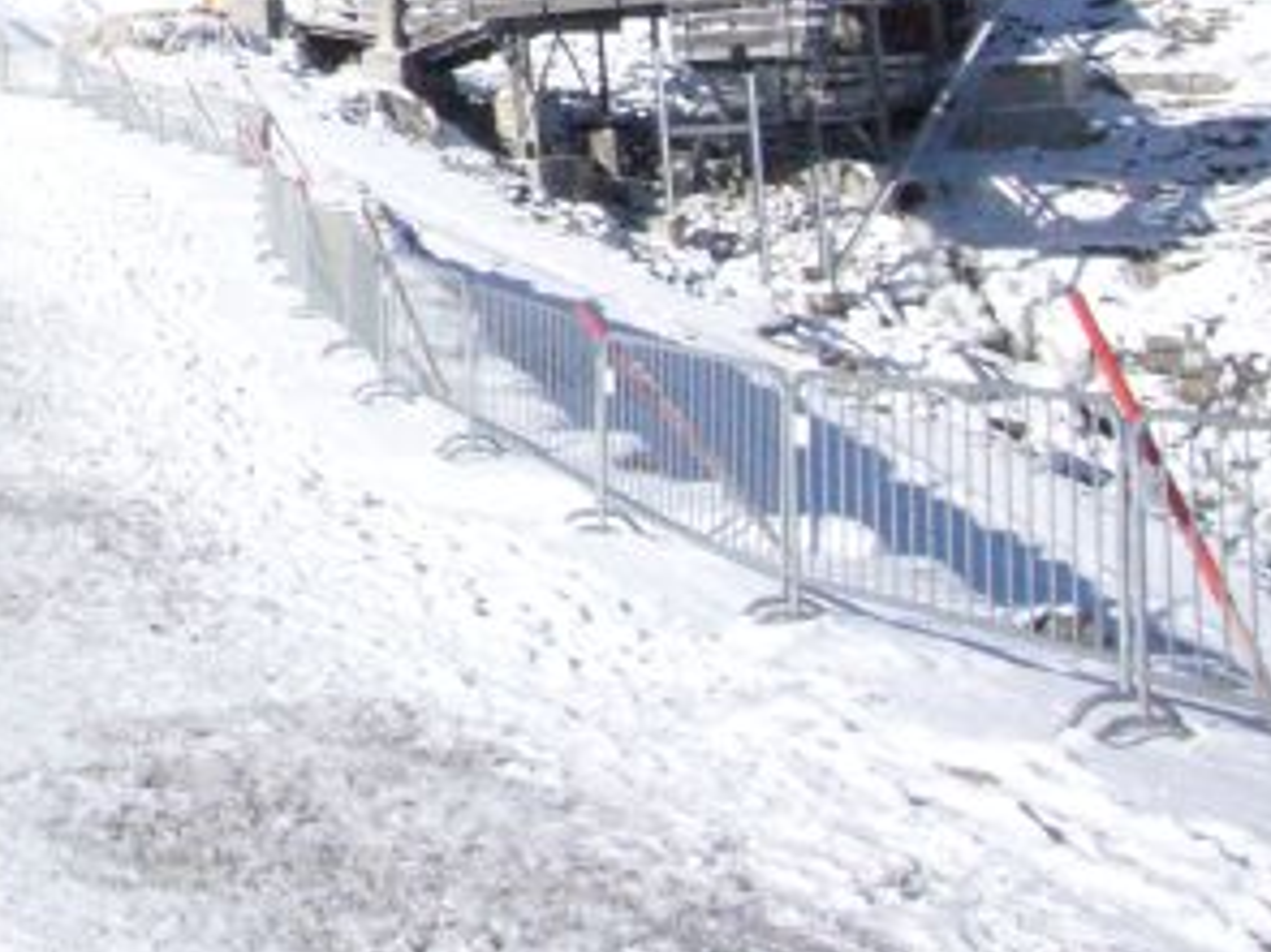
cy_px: -215
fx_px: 2789
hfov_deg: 23.1
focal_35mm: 76
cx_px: -332
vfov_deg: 18.3
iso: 400
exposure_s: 1/2000
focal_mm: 4.6
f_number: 5.6
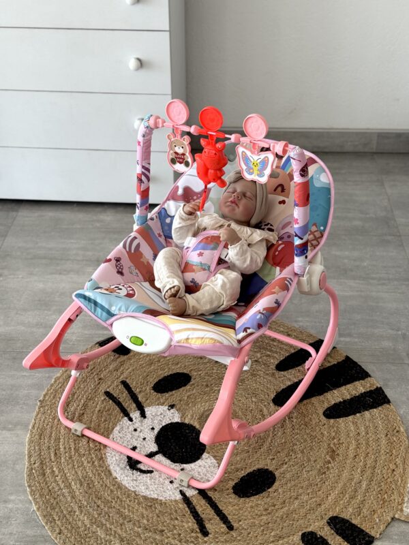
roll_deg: +0.0
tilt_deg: -33.6
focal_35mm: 48
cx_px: 204
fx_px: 756
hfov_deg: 30.3
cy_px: 272
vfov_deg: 39.7
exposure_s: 1/185
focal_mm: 6.76
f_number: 1.78
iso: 50
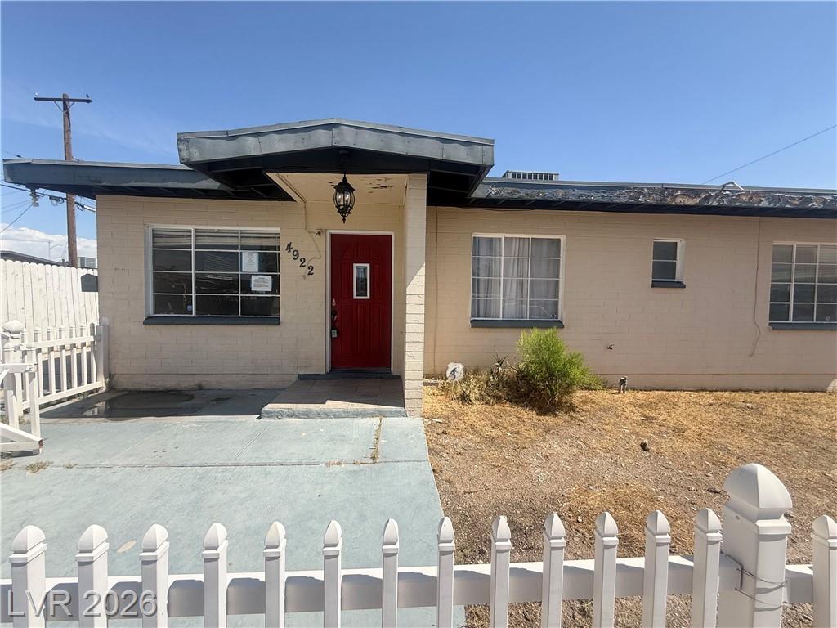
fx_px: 339
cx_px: 418
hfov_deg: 102.1
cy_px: 314
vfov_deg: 85.7
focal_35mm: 14
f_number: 2.2
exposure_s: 1/1698
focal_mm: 2.22
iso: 50
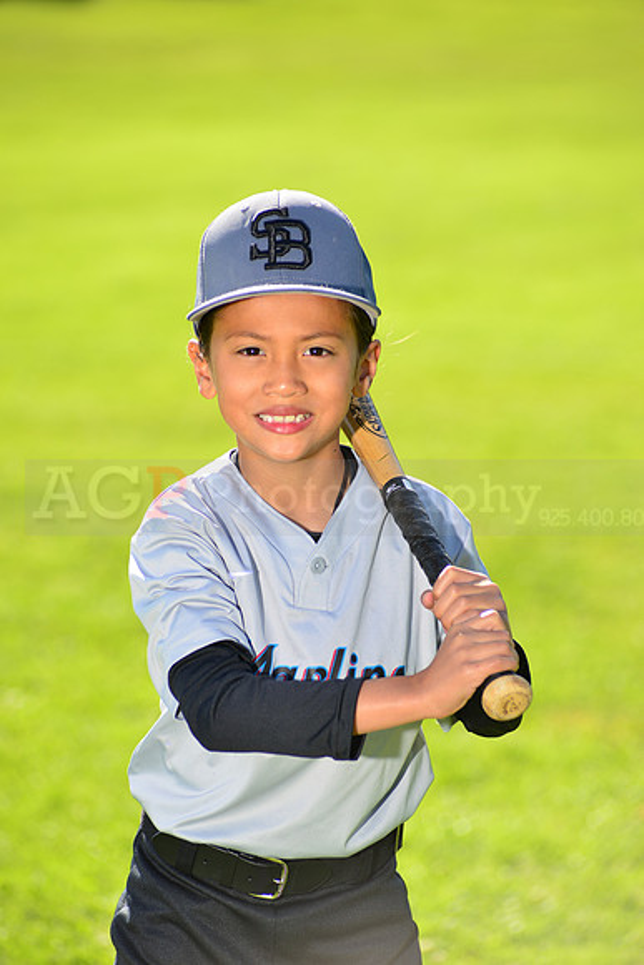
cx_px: 322
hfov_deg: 8.1
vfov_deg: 12.1
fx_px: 4559
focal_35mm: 170
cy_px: 482
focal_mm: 170
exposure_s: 1/250
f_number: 5
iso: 100
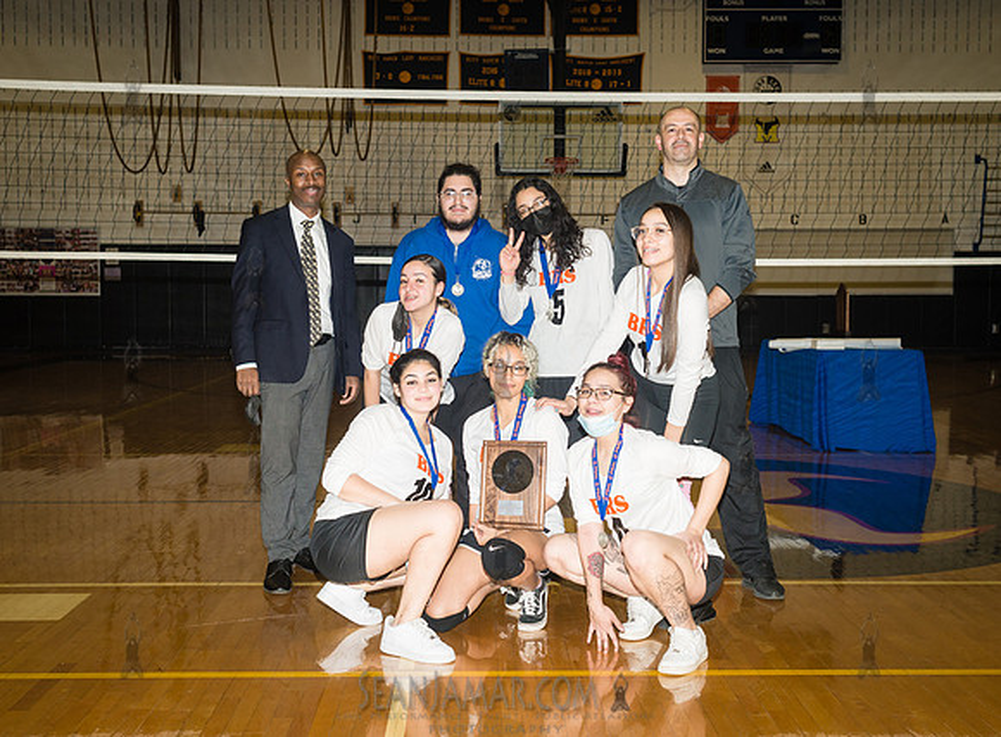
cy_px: 363
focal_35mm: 42
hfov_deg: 44.8
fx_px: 1213
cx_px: 505
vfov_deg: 33.8
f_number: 5
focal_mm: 35
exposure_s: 1/160
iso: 1000
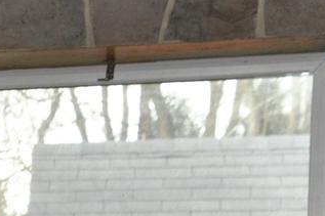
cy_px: 610
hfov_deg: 7.2
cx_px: -420
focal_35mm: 271
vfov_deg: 4.9
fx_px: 2445
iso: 800
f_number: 4
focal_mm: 28
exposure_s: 1/60
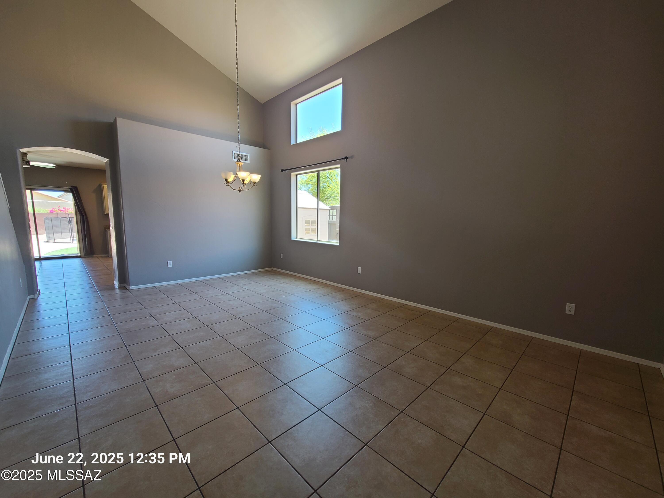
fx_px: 249
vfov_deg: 89.9
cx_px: 332
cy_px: 249
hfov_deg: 106.2
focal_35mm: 13
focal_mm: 2.2
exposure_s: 1/60
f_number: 2.2
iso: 64
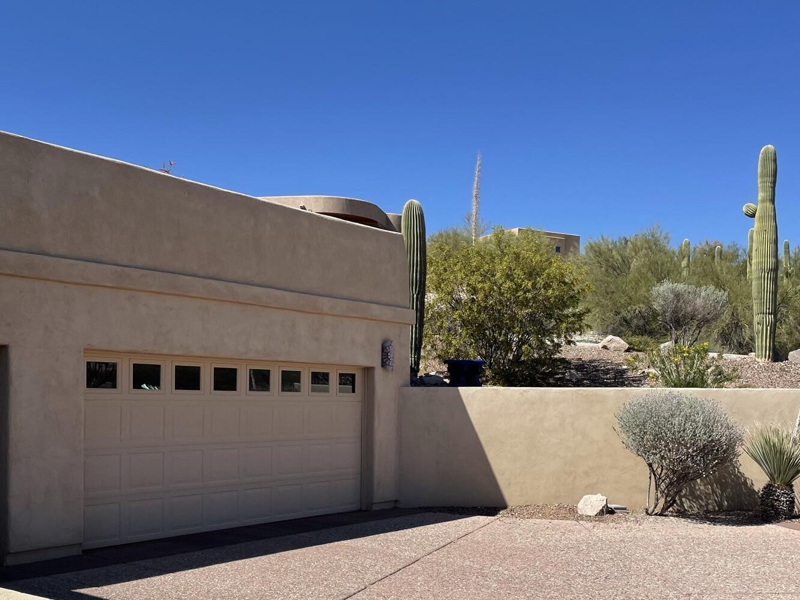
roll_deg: +0.1
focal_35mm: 40
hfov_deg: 46.8
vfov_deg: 35.4
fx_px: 924
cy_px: 424
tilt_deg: +0.4
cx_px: 404
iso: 32
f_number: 1.6
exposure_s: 1/5291
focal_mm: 4.2
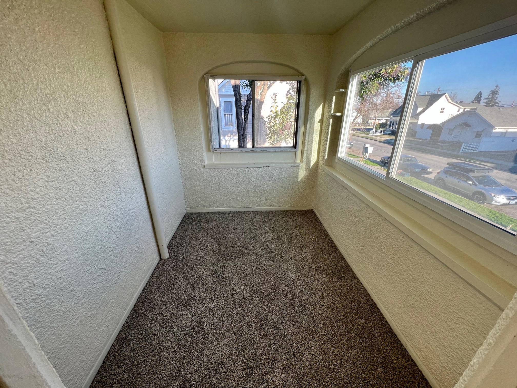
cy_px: 194
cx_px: 258
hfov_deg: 106.2
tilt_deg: -23.2
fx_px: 194
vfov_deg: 89.9
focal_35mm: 13
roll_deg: -0.4
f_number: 1.8
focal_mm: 1.57
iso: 32
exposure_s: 1/130
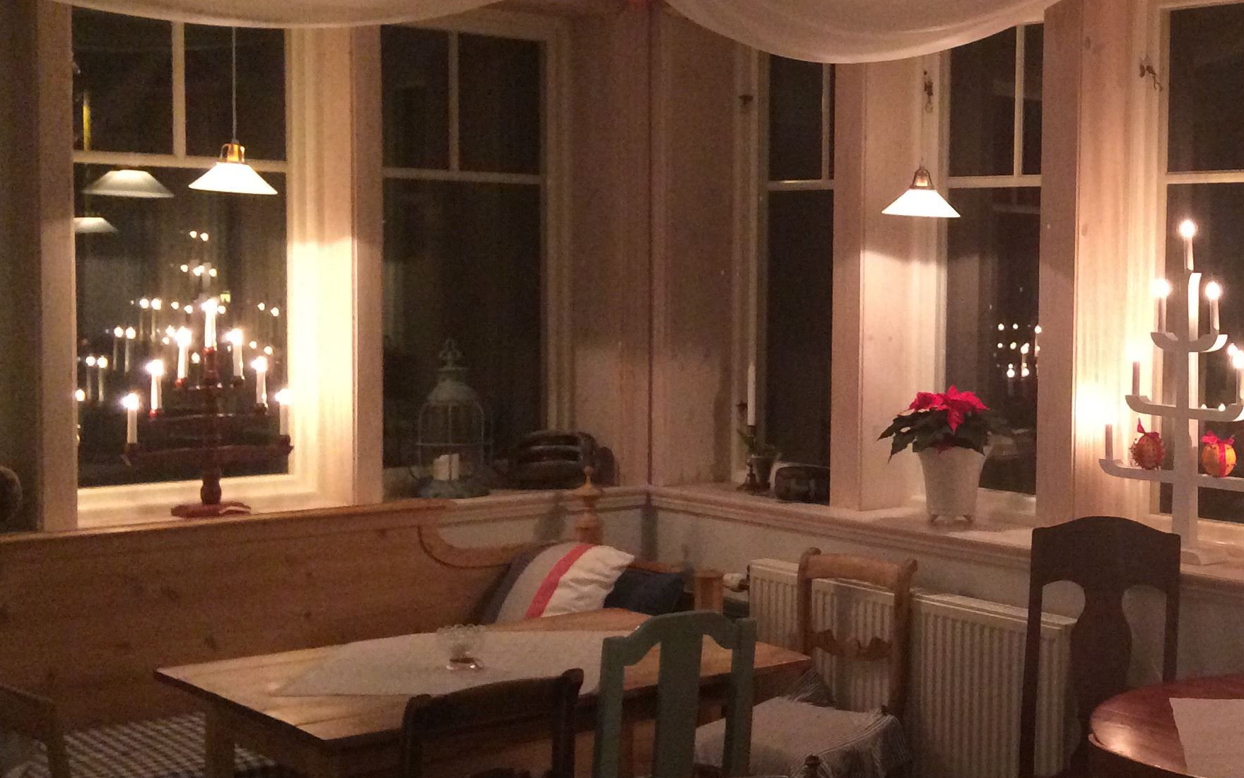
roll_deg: -1.2
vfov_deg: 22.7
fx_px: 1932
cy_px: 351
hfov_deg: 33.9
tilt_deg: -4.1
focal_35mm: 57
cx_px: 1096
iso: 400
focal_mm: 4.15
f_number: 2.2
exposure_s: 1/17
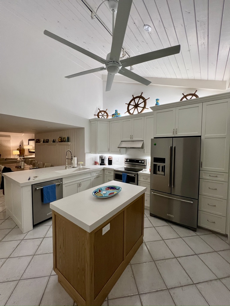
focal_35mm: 13
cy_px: 153
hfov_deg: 89.9
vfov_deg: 106.2
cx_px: 115
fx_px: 115
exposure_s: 1/120
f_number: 1.8
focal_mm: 1.57
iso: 250
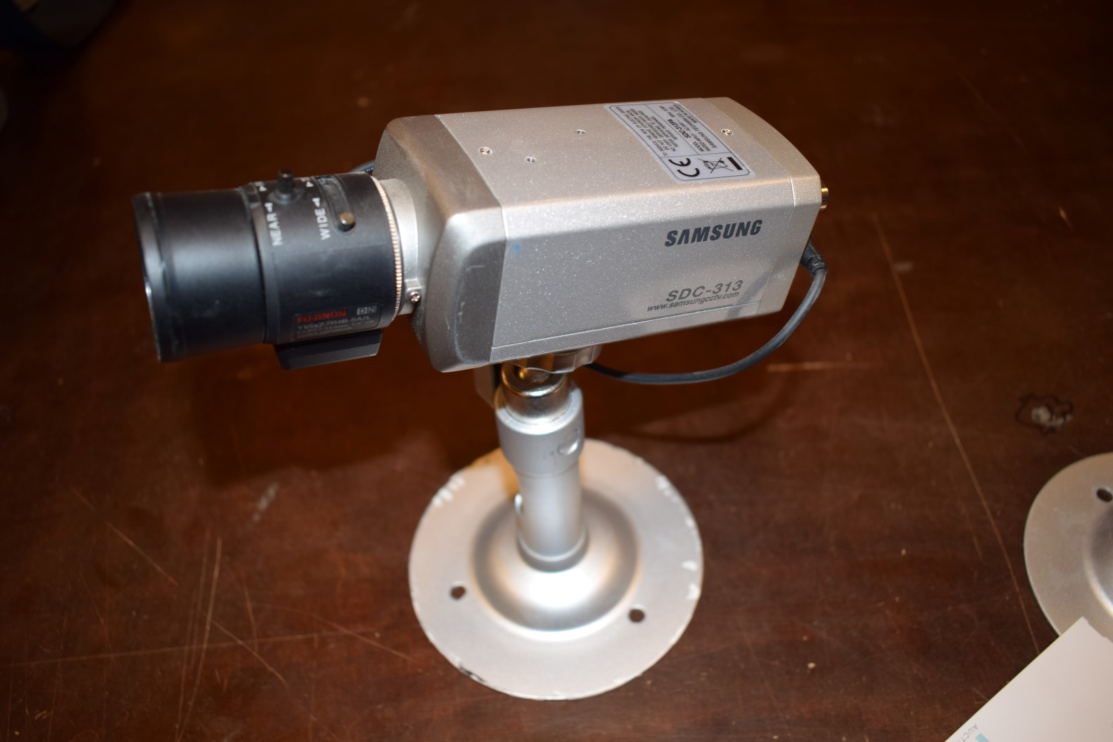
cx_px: 556
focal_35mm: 30
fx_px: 927
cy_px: 371
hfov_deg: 61.9
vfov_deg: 43.6
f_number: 4.5
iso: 320
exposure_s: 1/80
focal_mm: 20
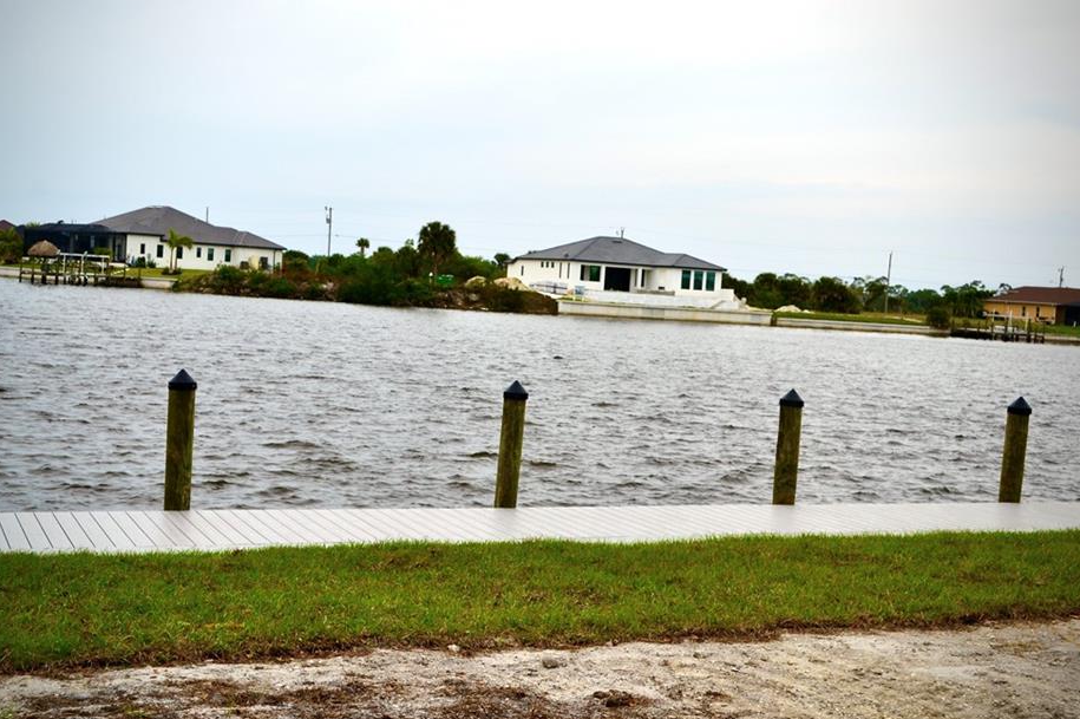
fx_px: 1409
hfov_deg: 41.9
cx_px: 523
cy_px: 346
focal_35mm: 47
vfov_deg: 28.6
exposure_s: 1/200
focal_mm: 28
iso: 100
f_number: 7.1
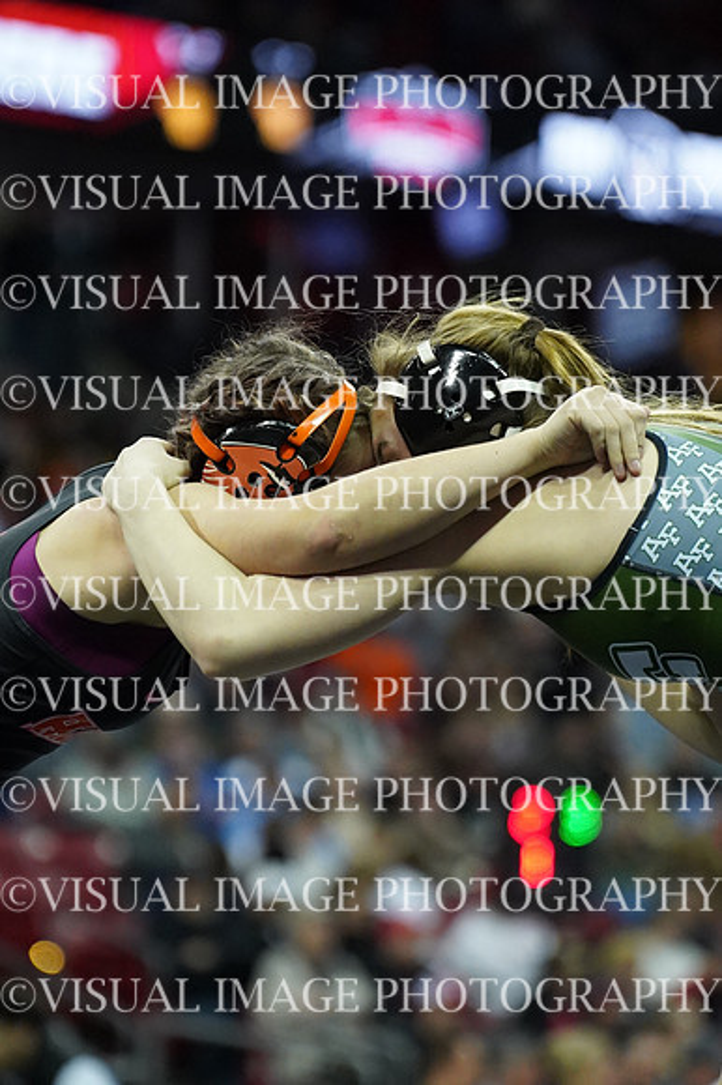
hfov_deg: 6.1
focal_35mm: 225
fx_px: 6776
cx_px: 361
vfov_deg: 9.2
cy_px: 542
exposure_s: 1/1250
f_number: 2.8
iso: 6400
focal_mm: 150
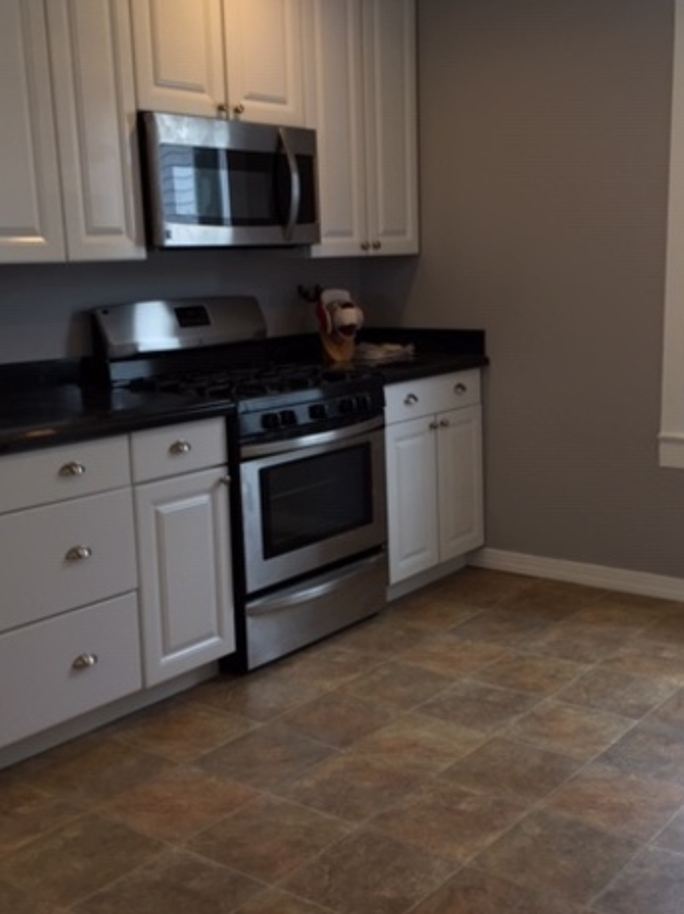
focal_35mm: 42
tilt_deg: -11.8
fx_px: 1108
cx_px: 430
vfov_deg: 44.8
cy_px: 485
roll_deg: +0.2
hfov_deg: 34.1
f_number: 2.2
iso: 40
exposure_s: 1/60
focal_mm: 4.15
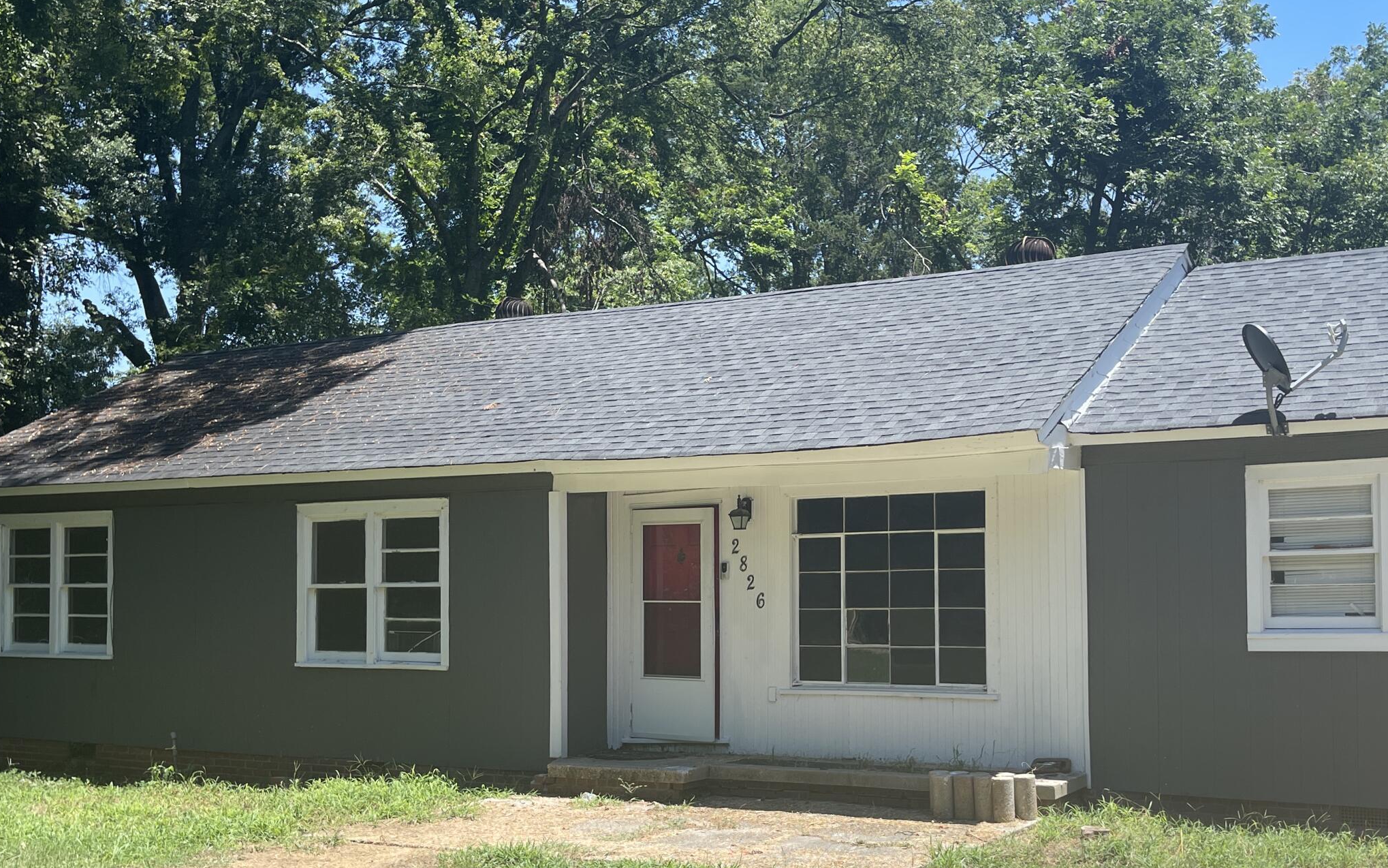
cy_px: 523
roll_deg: -0.2
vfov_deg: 32.7
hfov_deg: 50.3
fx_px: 1475
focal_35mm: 39
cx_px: 774
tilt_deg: +1.1
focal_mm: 5.1
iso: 32
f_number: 1.6
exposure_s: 1/1795
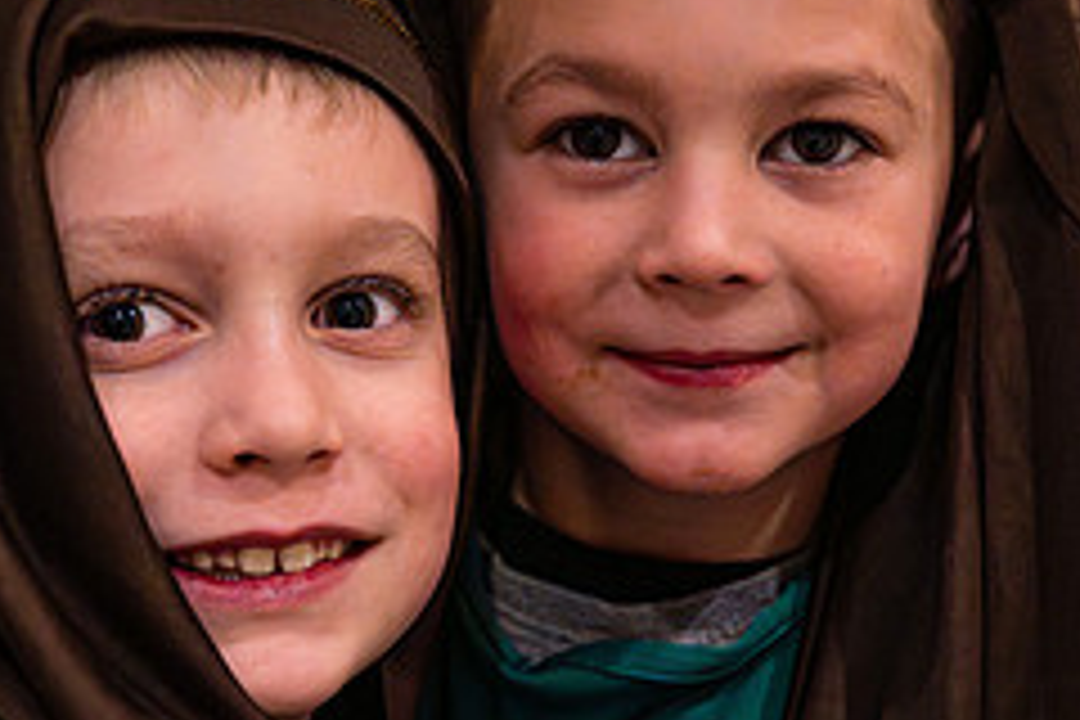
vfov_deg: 18.2
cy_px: 403
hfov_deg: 27.0
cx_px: 531
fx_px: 2250
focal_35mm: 75
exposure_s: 1/250
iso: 1250
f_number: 2.8
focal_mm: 31
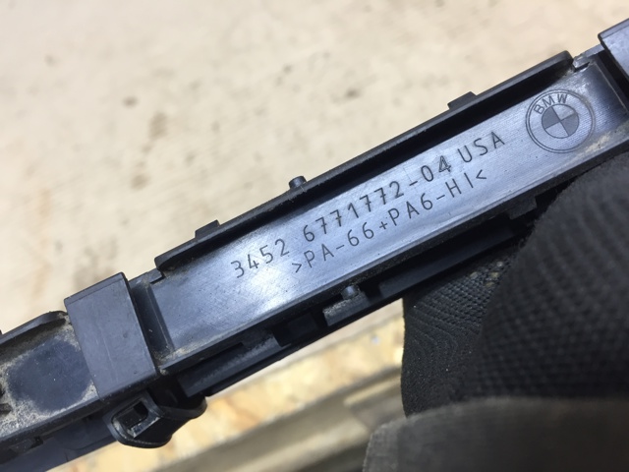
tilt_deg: -55.5
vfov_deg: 48.2
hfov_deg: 61.7
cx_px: 314
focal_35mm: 29
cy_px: 236
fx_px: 527
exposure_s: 1/33
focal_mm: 4.15
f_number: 2.2
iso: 100
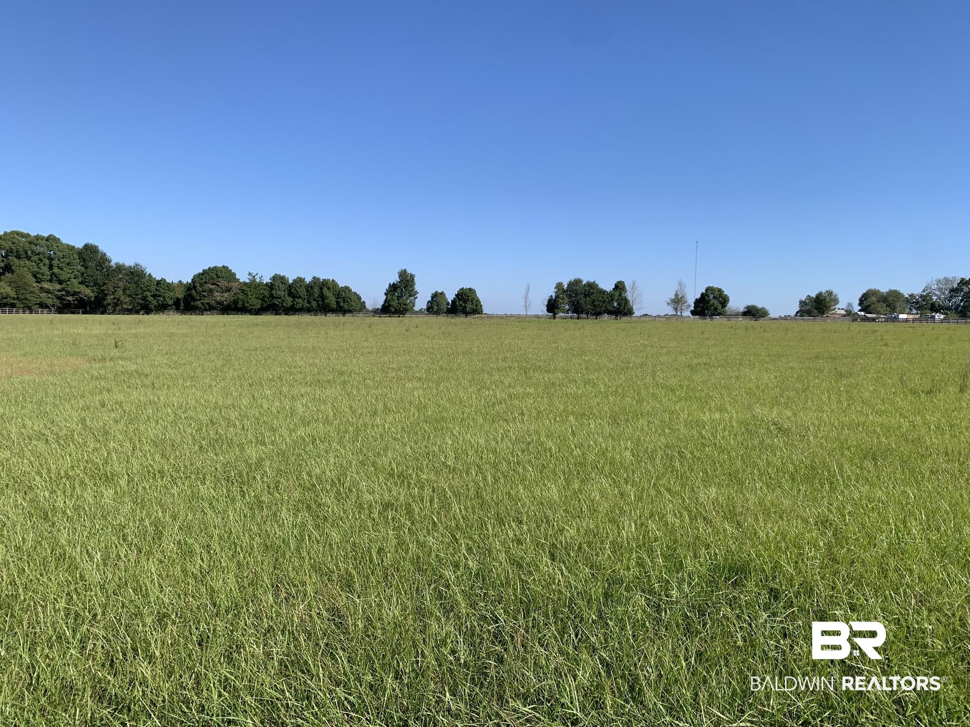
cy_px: 364
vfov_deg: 53.1
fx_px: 729
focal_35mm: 26
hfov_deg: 67.3
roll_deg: -1.5
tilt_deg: -1.8
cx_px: 485
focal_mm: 4.25
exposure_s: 1/2033
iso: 25
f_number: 1.8
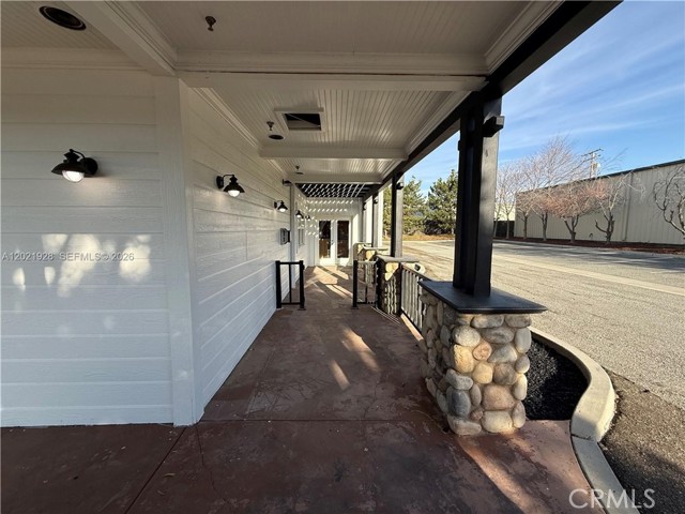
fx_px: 277
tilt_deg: -3.8
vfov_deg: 85.7
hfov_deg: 102.1
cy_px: 257
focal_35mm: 14
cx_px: 342
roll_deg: +1.6
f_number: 2.2
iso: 64
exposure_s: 1/876
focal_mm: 2.22
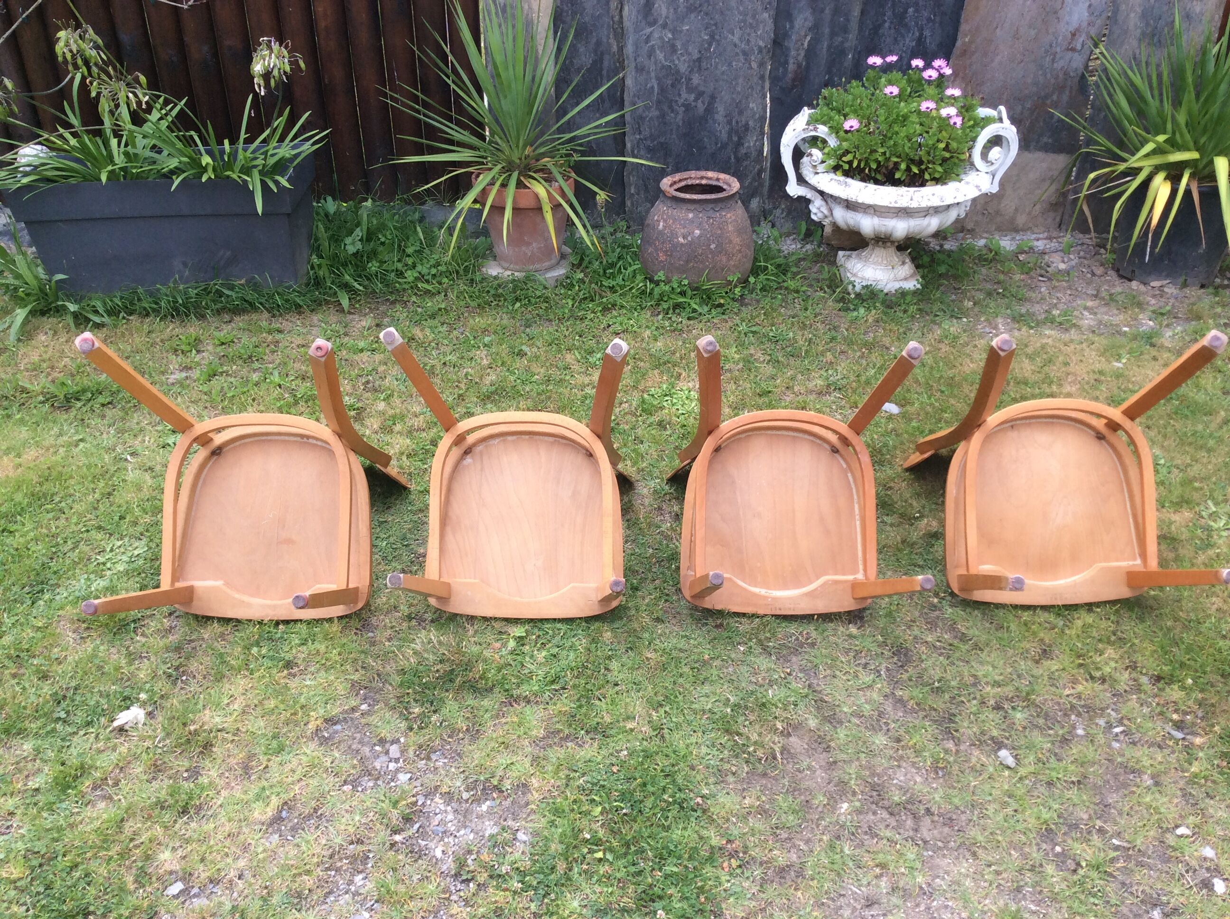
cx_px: 615
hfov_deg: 56.9
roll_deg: -0.3
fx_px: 1135
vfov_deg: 44.1
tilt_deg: -35.8
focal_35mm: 32
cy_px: 460
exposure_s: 1/221
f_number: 2.4
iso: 32
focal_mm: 3.3
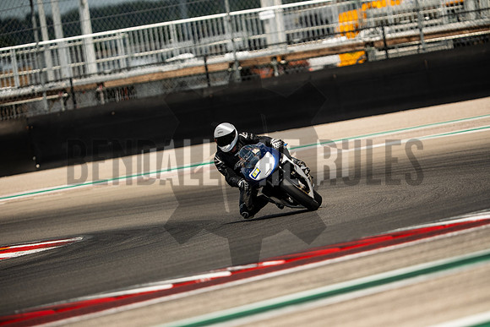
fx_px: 5718
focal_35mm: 420
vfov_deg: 3.3
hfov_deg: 4.9
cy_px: 164
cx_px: 245
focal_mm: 280
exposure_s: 1/2500
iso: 200
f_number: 2.8
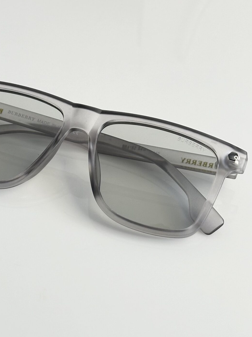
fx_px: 854
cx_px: 59
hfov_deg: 16.7
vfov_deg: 22.3
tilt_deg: -45.3
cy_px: 168
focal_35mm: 88
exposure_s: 1/77
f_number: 1.78
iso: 80
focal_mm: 6.86
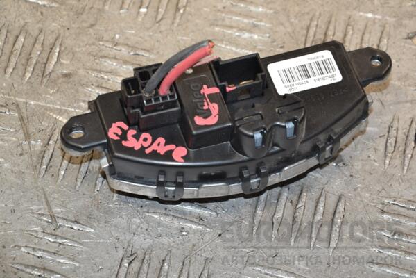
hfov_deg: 14.9
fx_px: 1595
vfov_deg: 9.9
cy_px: 139
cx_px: 208
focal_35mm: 138
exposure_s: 1/200
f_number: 9
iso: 800
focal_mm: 92
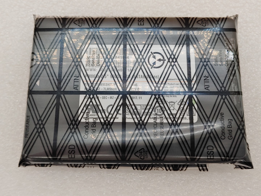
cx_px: 130
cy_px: 98
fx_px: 294
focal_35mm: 39
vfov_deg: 36.8
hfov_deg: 47.9
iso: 50
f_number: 1.8
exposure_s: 1/152
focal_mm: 4.36
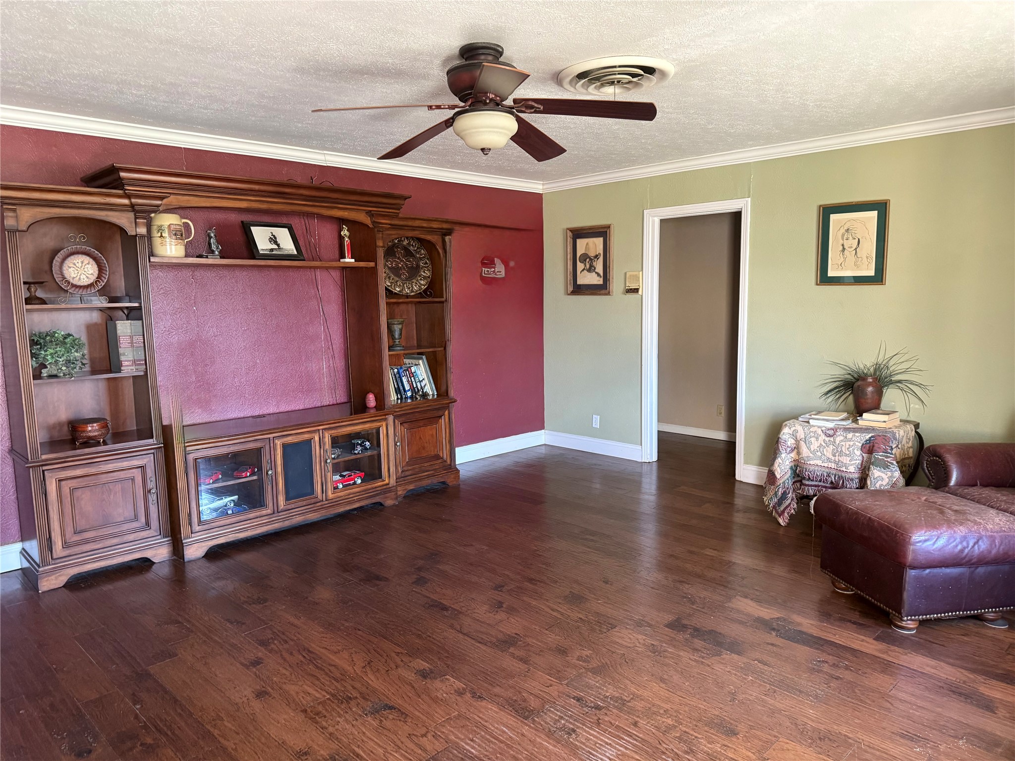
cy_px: 380
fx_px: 704
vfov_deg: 56.8
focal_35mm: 24
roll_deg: +1.1
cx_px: 508
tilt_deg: -7.0
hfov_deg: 71.6
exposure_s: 1/60
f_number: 1.78
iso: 500
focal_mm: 6.76
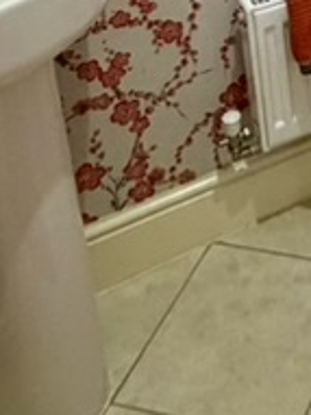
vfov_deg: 21.4
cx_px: 502
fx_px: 899
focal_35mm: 75
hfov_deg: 17.2
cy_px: -224
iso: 500
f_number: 2.2
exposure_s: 1/60
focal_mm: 2.22
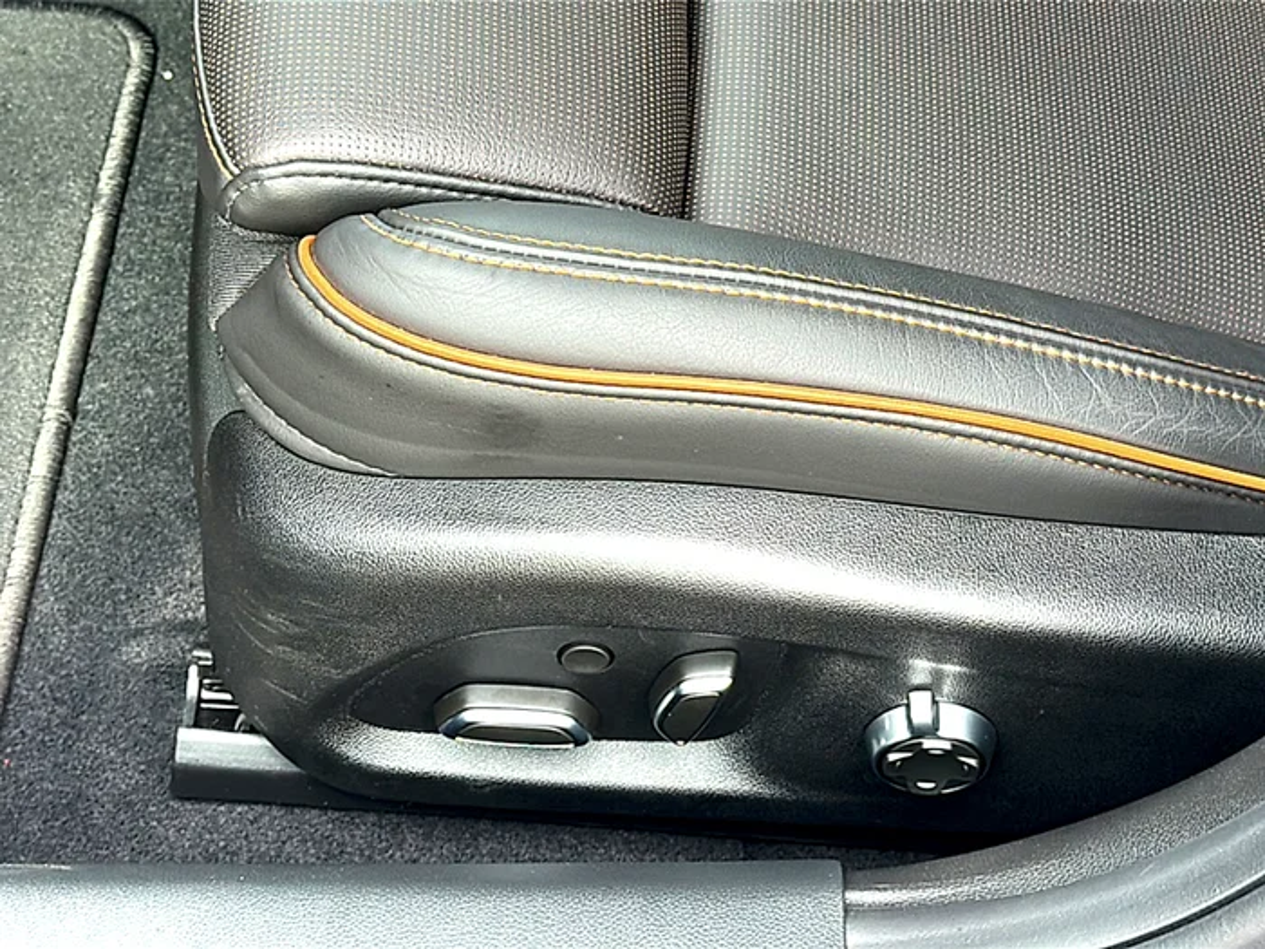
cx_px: 632
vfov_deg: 25.2
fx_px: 2120
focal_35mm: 58
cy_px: 474
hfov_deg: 33.2
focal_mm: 6.86
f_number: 1.78
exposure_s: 1/196
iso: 80
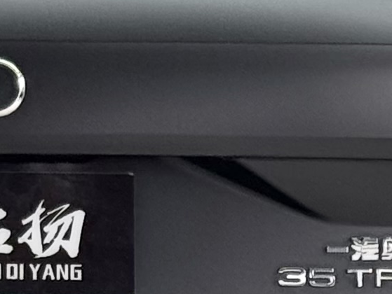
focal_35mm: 346
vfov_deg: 4.3
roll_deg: +0.2
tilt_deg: -2.6
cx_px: -52
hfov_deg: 5.7
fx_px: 3921
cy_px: -154
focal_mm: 6.76
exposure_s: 1/558
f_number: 1.78
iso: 64
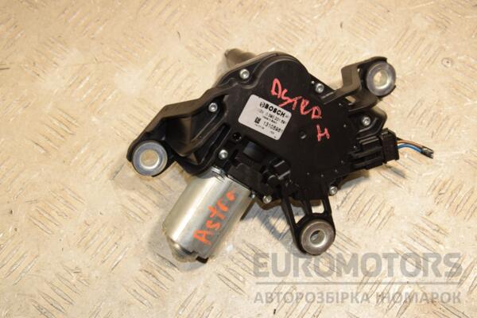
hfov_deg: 33.4
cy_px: 159
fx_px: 795
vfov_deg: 22.6
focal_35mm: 60
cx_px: 238
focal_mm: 40
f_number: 7.1
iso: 800
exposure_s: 1/200
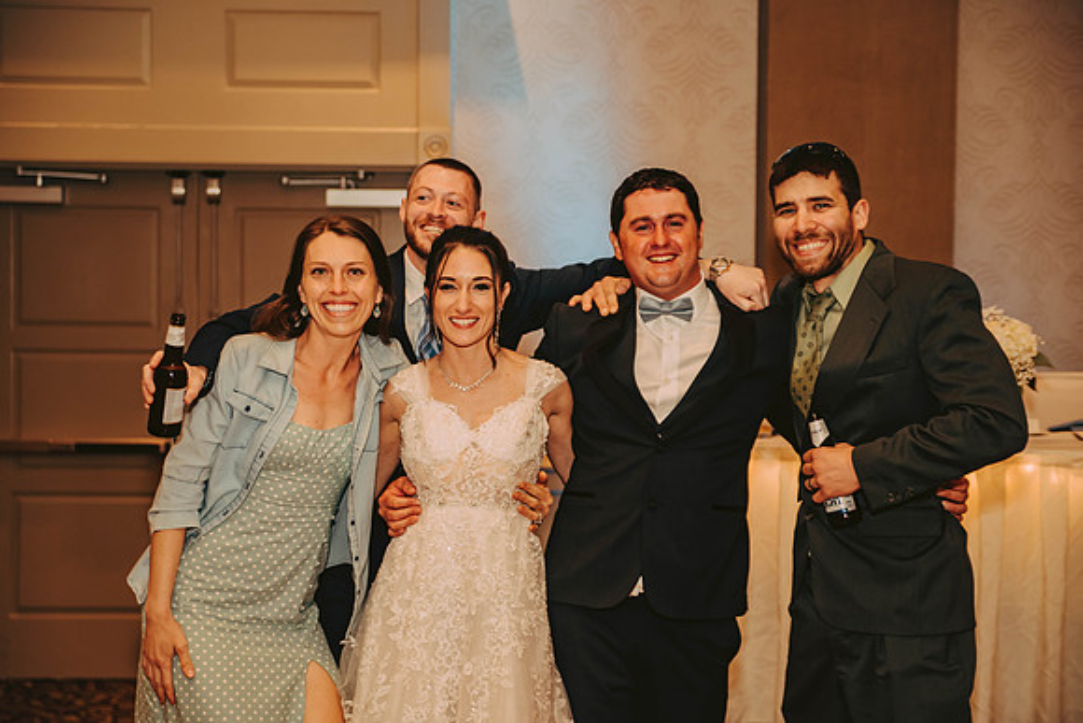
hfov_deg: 33.4
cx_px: 542
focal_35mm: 60
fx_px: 1805
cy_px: 362
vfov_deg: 22.6
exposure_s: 1/60
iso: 500
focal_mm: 60
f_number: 2.8
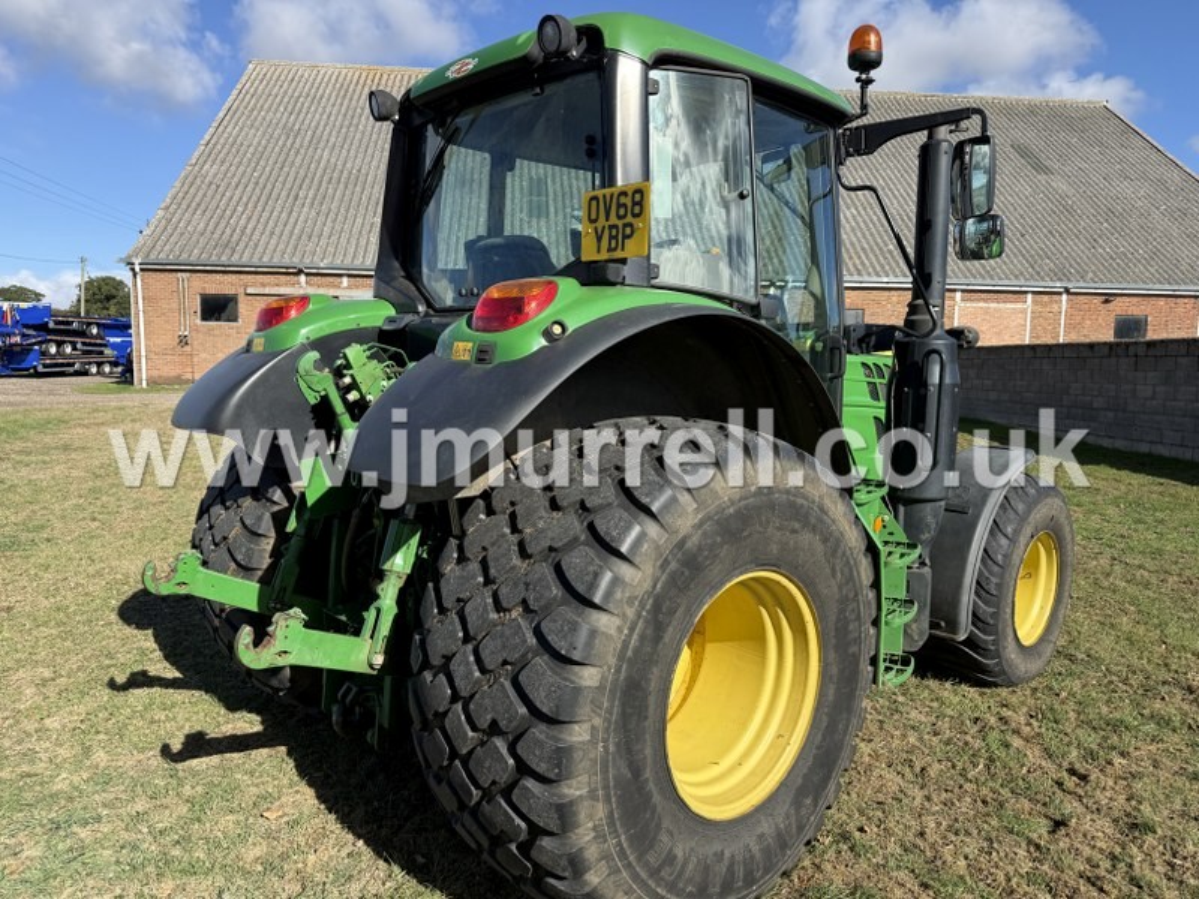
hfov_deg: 71.6
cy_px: 450
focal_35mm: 24
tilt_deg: -5.3
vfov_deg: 56.8
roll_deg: -0.8
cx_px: 600
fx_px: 831
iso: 80
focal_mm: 6.76
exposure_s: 1/2907
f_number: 1.78
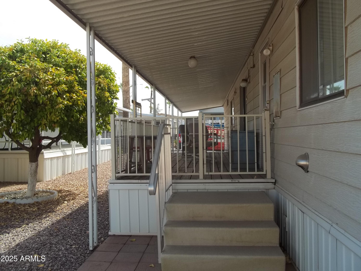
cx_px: 180
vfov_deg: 44.2
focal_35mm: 32
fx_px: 334
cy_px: 136
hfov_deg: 56.8
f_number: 8.8
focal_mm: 5.7
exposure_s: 1/80
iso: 64
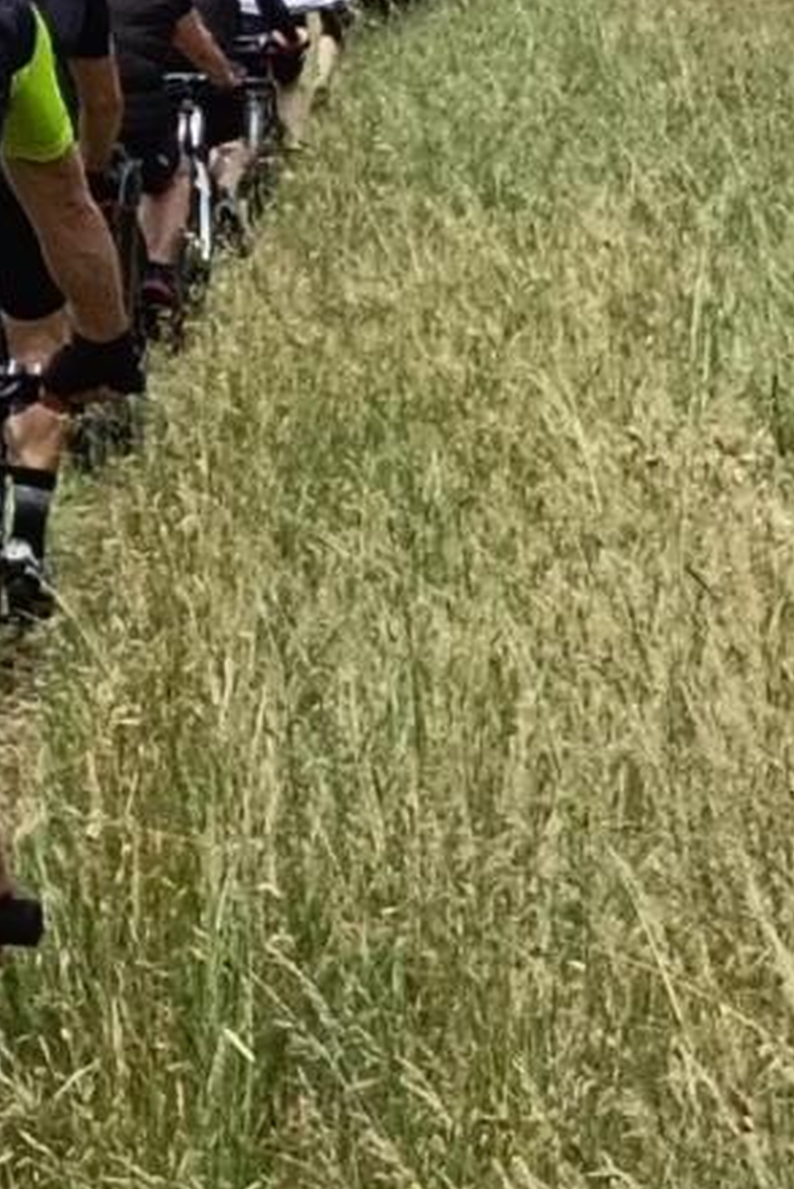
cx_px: -293
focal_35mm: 208
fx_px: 6875
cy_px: 401
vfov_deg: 9.9
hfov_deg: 6.5
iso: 64
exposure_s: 1/535
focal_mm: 3.98
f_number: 1.8
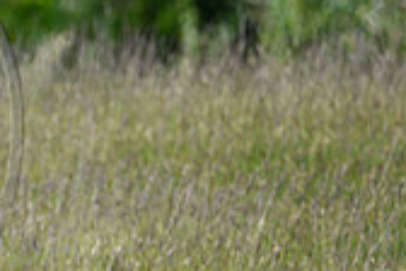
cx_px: -227
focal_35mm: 1383
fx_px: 15596
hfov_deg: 1.5
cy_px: 125
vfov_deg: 1.0
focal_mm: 400
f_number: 4
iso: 500
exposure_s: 1/4000
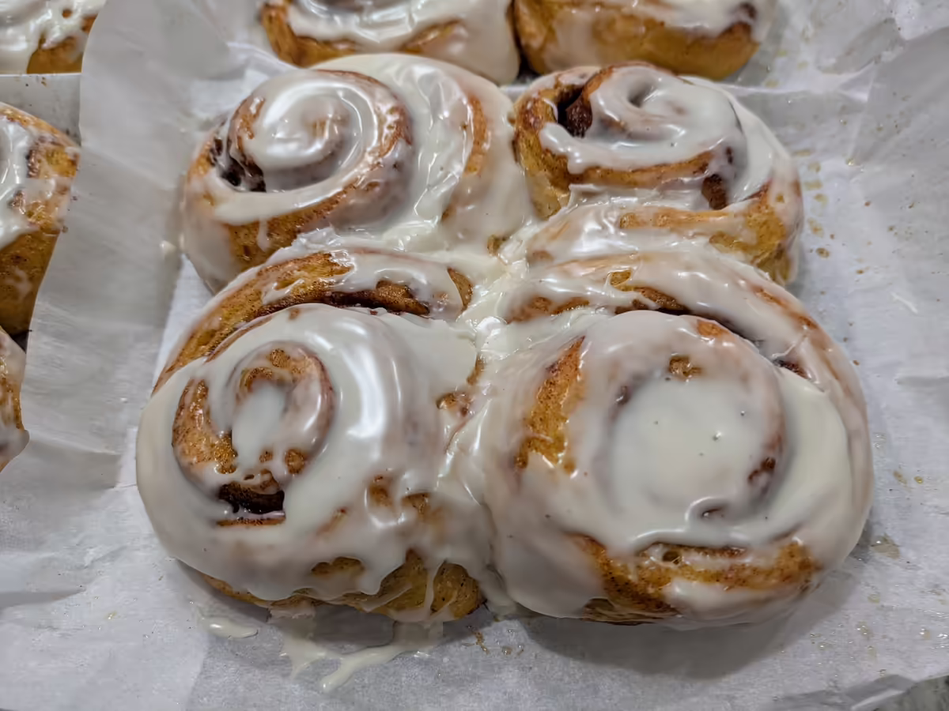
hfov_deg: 69.4
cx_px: 474
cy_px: 356
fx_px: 685
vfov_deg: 54.9
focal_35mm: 25
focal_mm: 5.43
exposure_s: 1/33.3
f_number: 1.89
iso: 55
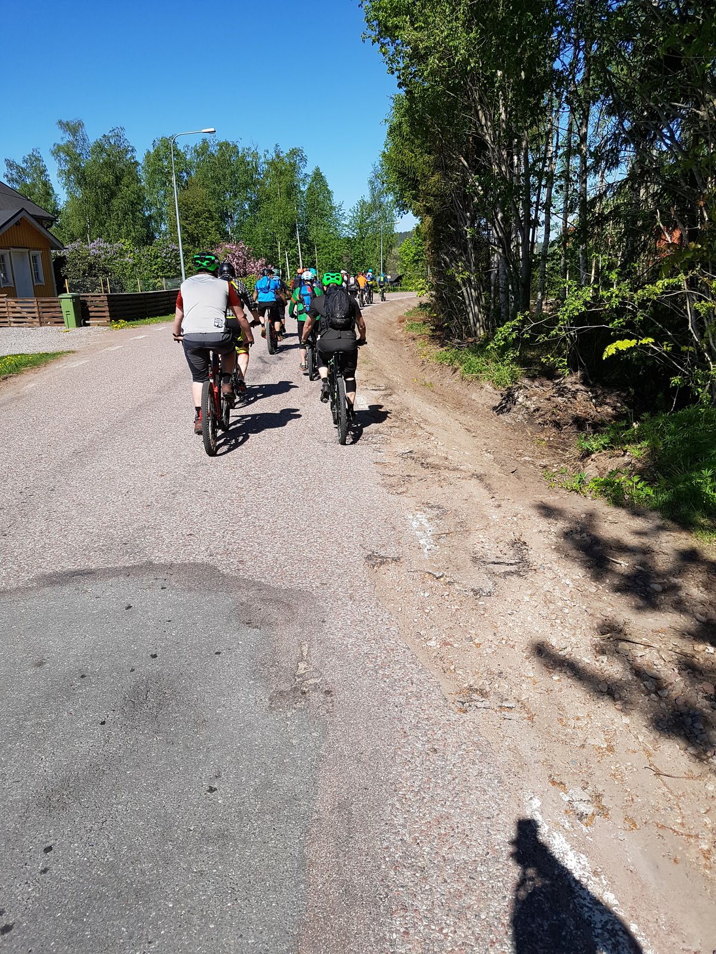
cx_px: 358
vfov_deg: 67.3
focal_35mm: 26
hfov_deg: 53.1
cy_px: 477
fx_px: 717
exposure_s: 1/2912
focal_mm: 4.2
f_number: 1.7
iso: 50
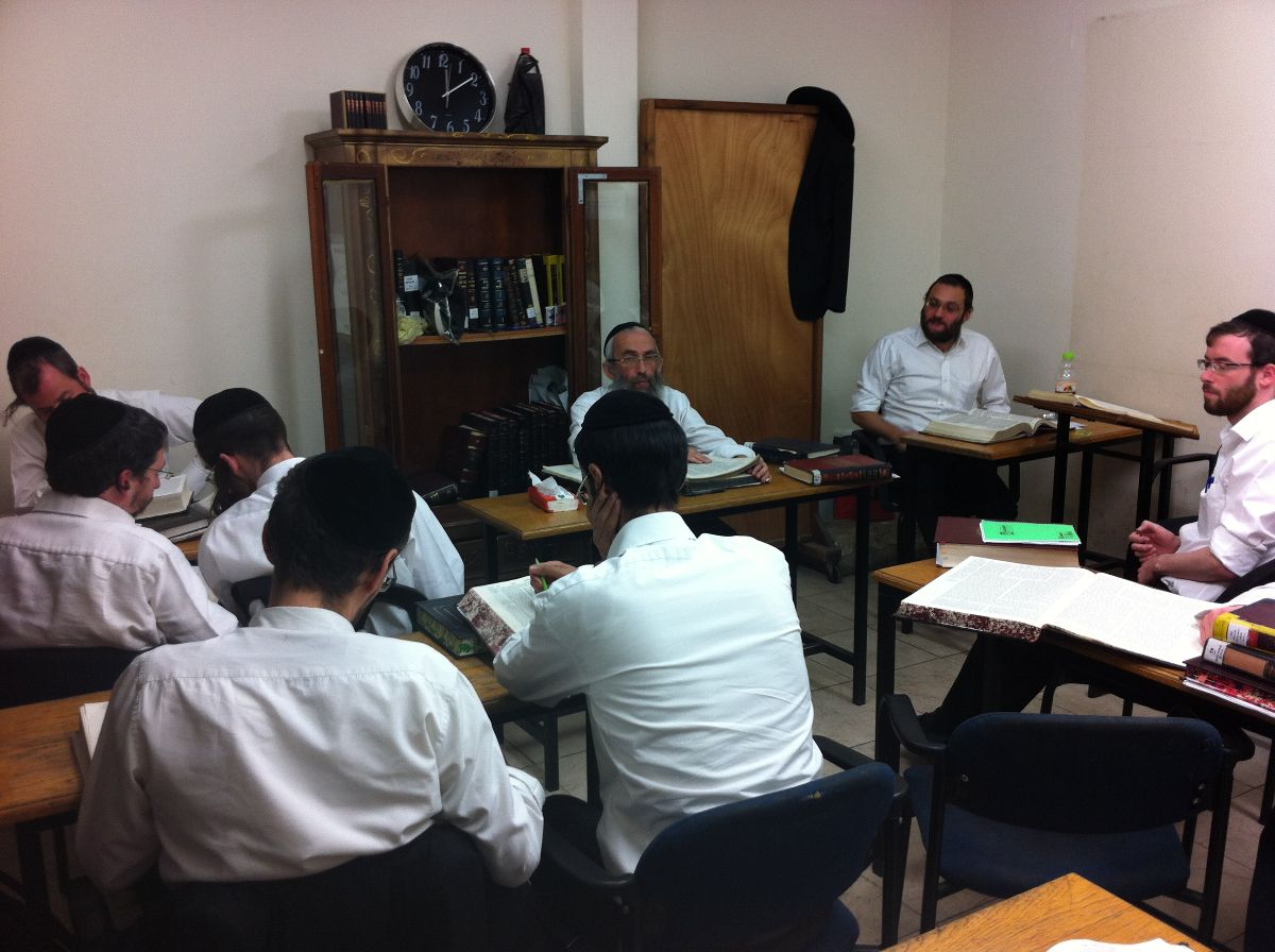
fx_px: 1287
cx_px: 638
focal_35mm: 35
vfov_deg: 40.6
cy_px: 476
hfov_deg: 52.7
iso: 80
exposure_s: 1/33
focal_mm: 3.85
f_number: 2.8
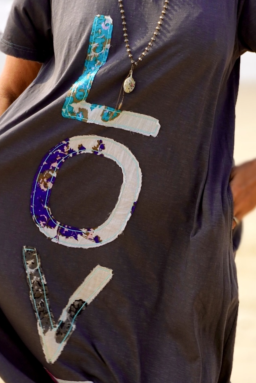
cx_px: 161
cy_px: 249
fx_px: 1763
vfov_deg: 12.4
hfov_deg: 8.3
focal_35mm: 165
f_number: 5.6
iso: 100
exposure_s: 1/640
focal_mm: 41
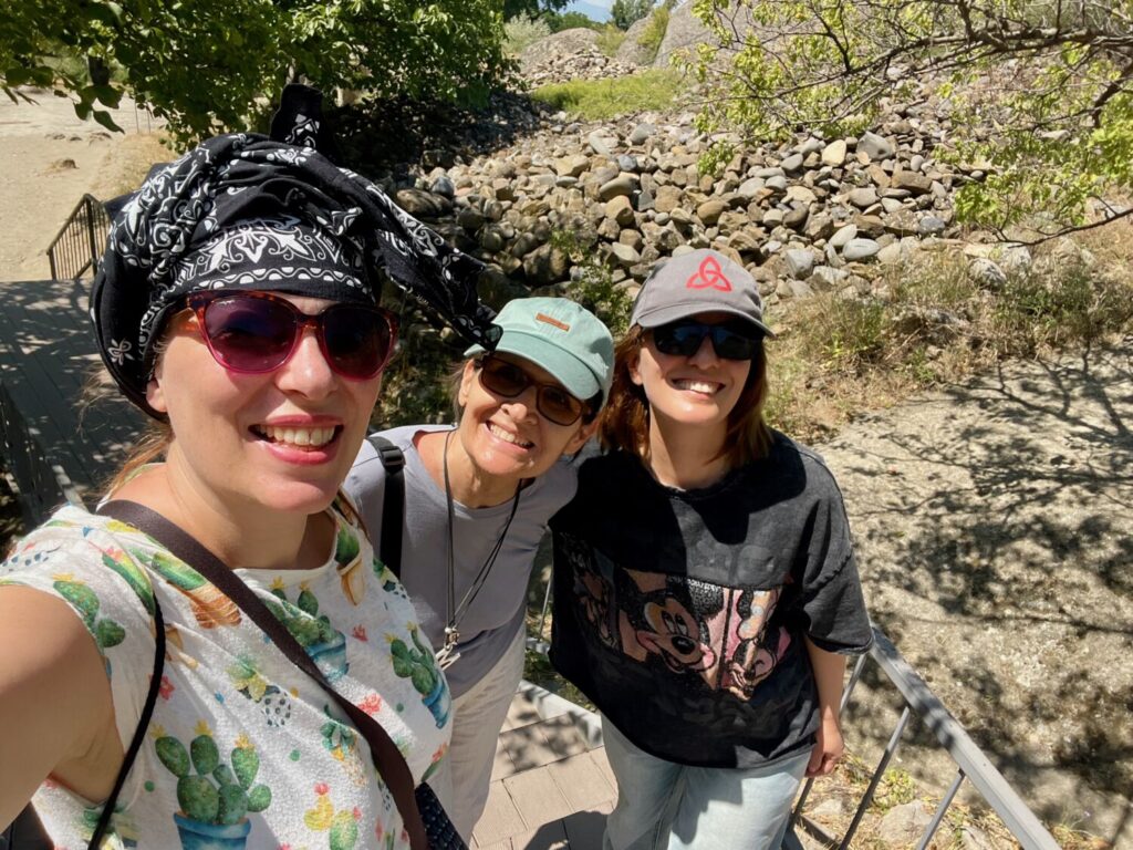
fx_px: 753
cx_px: 566
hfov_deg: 73.9
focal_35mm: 23
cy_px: 425
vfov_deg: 58.9
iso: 25
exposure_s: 1/643
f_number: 2.2
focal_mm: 2.71
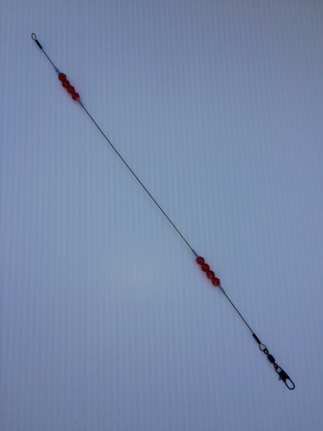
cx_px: 162
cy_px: 216
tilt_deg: -80.0
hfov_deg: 48.2
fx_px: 361
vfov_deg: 61.7
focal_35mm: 29
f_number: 2.2
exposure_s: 1/954
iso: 32
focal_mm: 4.15
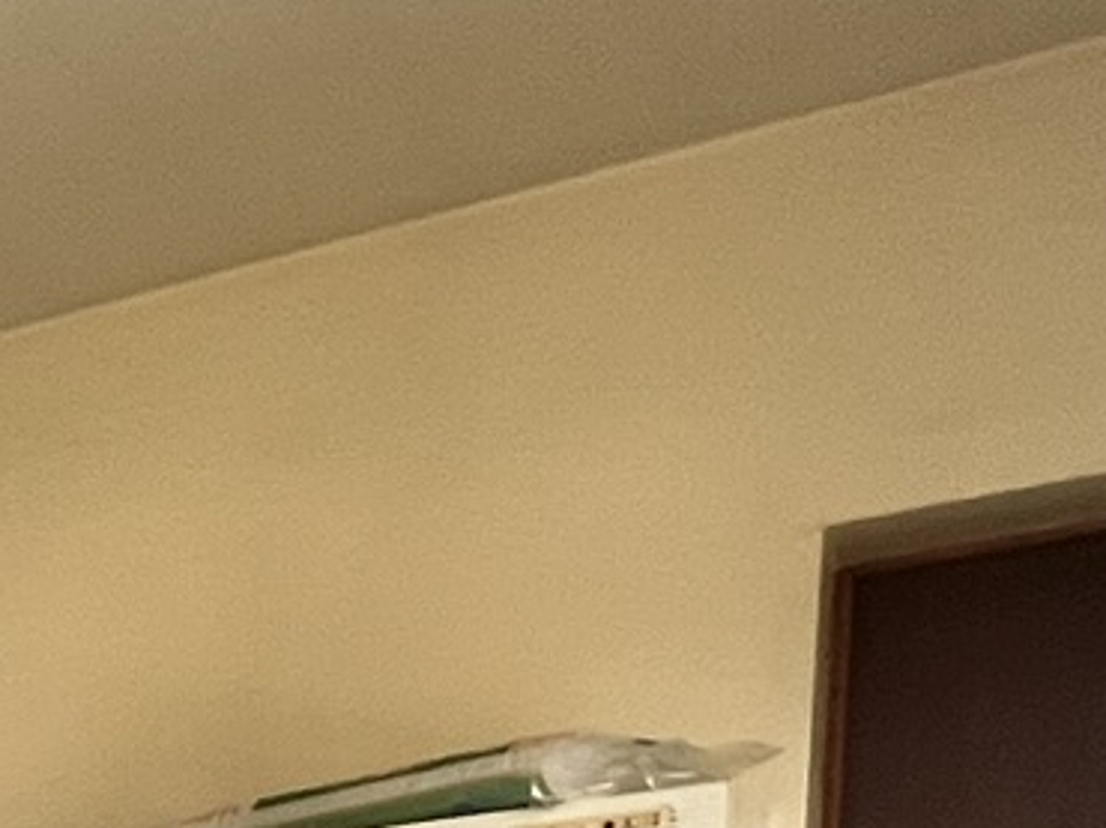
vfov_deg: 16.1
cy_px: 1629
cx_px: -989
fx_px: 2299
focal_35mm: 72
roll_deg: +4.4
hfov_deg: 19.1
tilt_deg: -9.5
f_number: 1.8
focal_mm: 1.57
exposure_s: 1/99
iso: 200
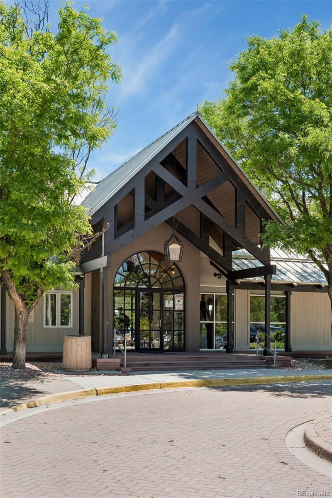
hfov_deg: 31.2
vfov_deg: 45.4
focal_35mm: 43
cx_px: 166
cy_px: 249
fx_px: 595
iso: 400
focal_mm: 43
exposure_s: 1/500
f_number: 8
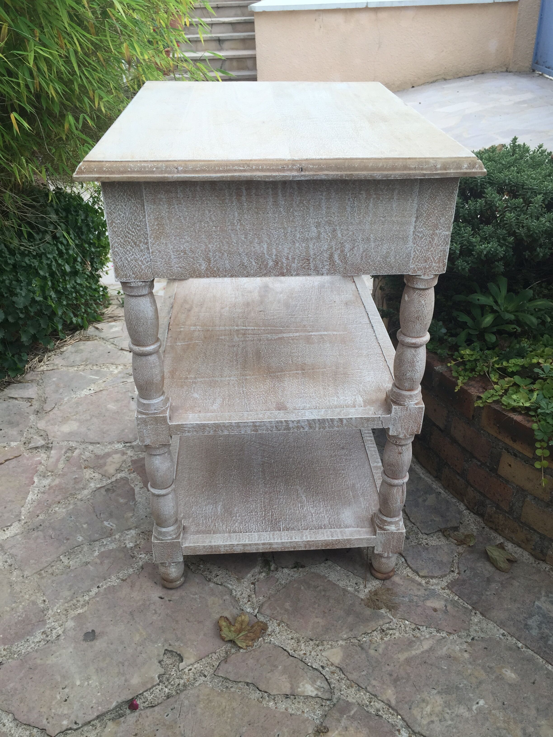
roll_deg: +1.7
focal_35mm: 29
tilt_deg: -30.6
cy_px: 368
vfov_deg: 61.7
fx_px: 618
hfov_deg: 48.2
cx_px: 276
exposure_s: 1/214
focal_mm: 4.15
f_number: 2.2
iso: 32
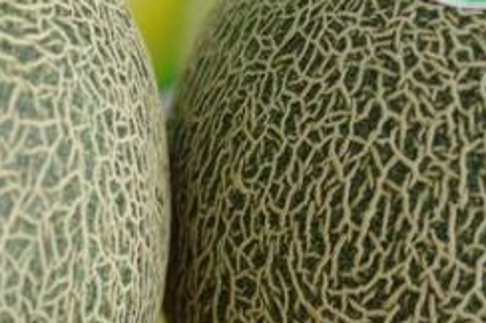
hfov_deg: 10.4
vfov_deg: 6.9
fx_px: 2656
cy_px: 4
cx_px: 52
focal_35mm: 197
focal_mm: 50
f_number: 2.8
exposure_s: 1/60
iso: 100
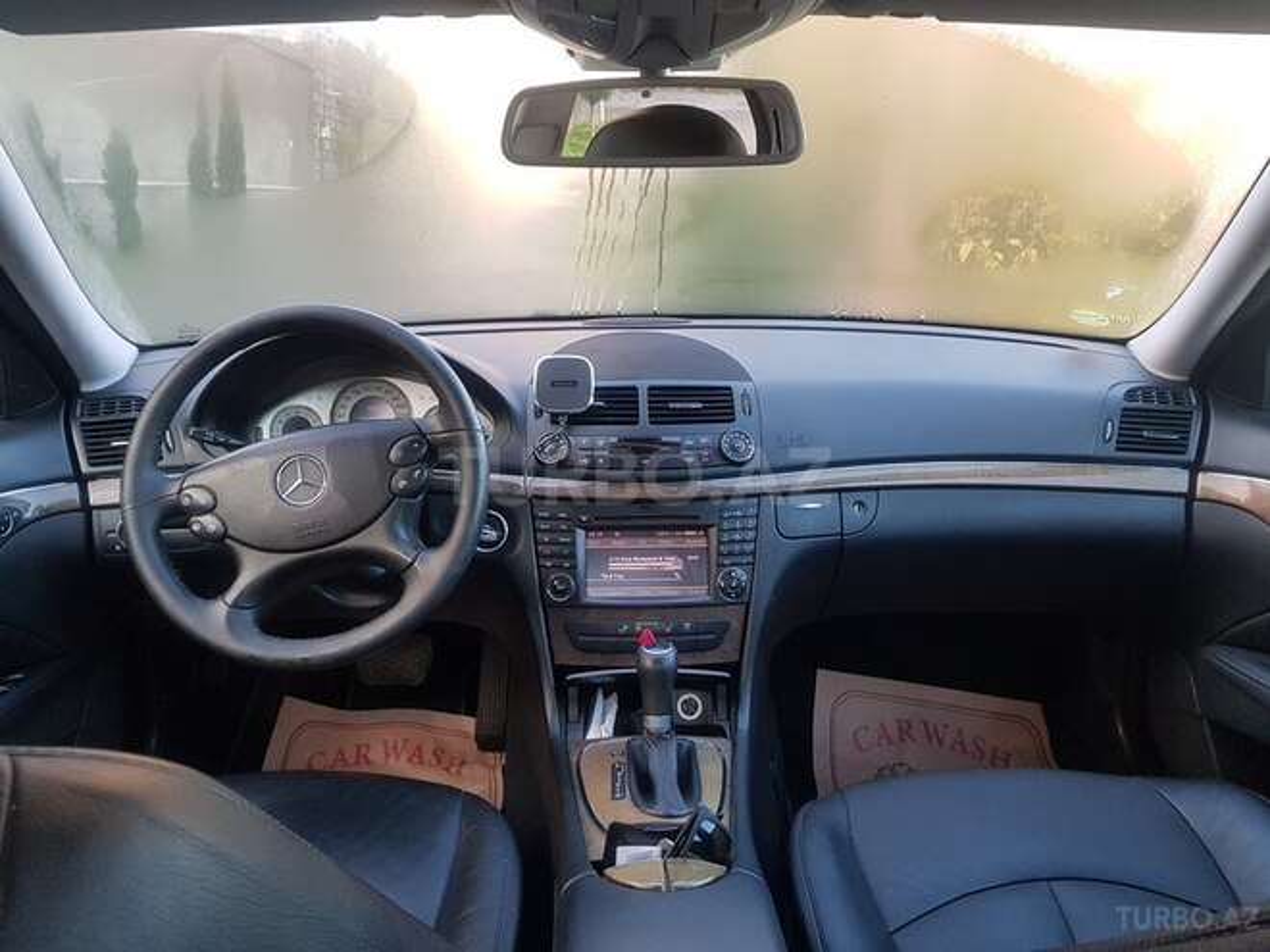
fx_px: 954
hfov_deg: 67.3
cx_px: 635
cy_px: 476
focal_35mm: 26
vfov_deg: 53.1
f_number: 1.7
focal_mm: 4.2
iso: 100
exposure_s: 1/50
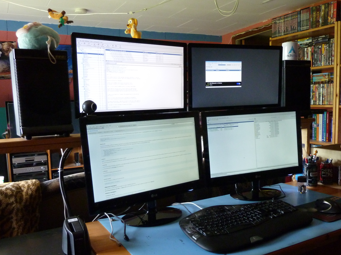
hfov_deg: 52.5
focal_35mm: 35
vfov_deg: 40.6
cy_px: 151
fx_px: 345
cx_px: 193
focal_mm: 4.7
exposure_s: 1/15
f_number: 3.4
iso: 400
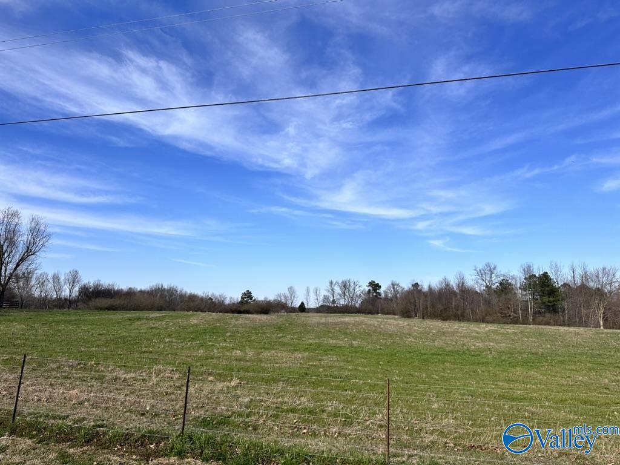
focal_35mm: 24
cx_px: 310
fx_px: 430
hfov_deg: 71.6
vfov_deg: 56.8
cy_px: 232
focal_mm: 6.86
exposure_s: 1/5263
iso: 80
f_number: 1.78
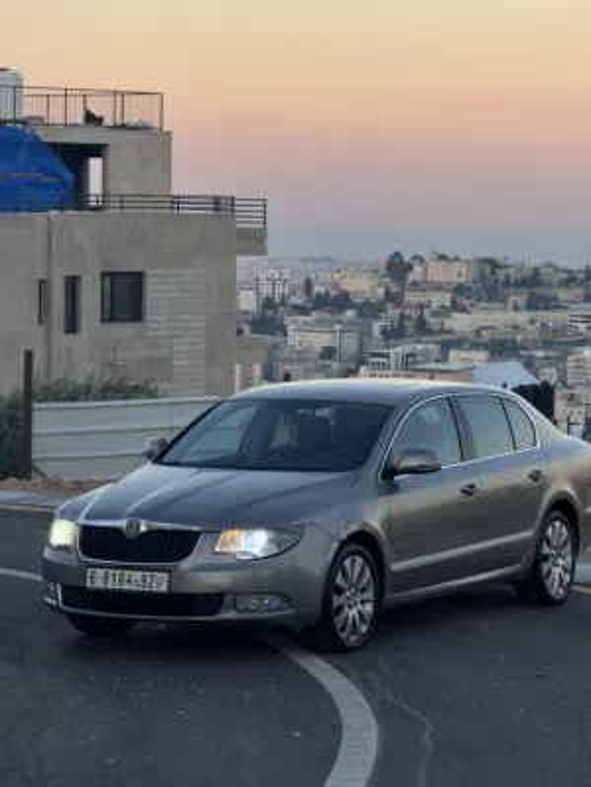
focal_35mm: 120
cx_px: 296
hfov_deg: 12.3
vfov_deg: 16.4
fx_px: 2732
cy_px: 394
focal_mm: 15.66
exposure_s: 1/127
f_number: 2.8
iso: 50
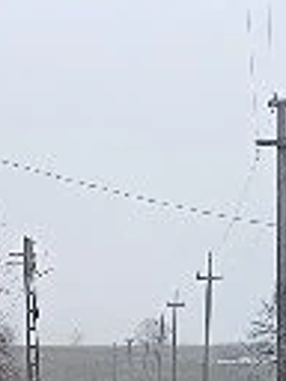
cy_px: 744
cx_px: 164
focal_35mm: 187
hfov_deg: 7.9
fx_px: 2060
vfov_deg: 9.9
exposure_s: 1/141
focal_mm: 5.31
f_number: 1.7
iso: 50
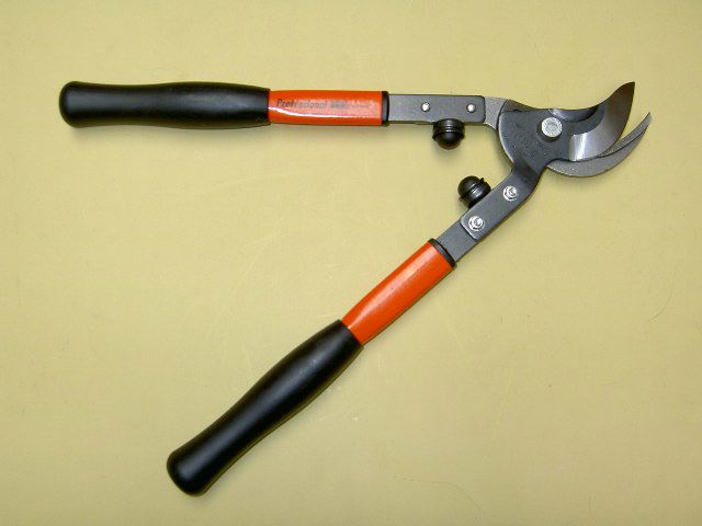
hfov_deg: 54.0
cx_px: 351
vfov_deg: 41.8
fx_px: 690
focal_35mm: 34
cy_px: 263
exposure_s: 1/60
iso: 100
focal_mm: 5.6
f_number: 2.8
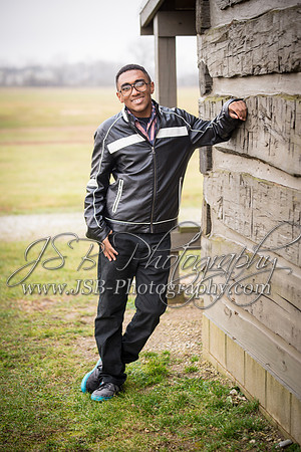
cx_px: 150
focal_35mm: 95
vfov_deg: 21.5
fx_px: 1191
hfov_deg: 14.4
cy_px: 226
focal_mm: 95
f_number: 2.8
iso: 200
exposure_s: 1/50
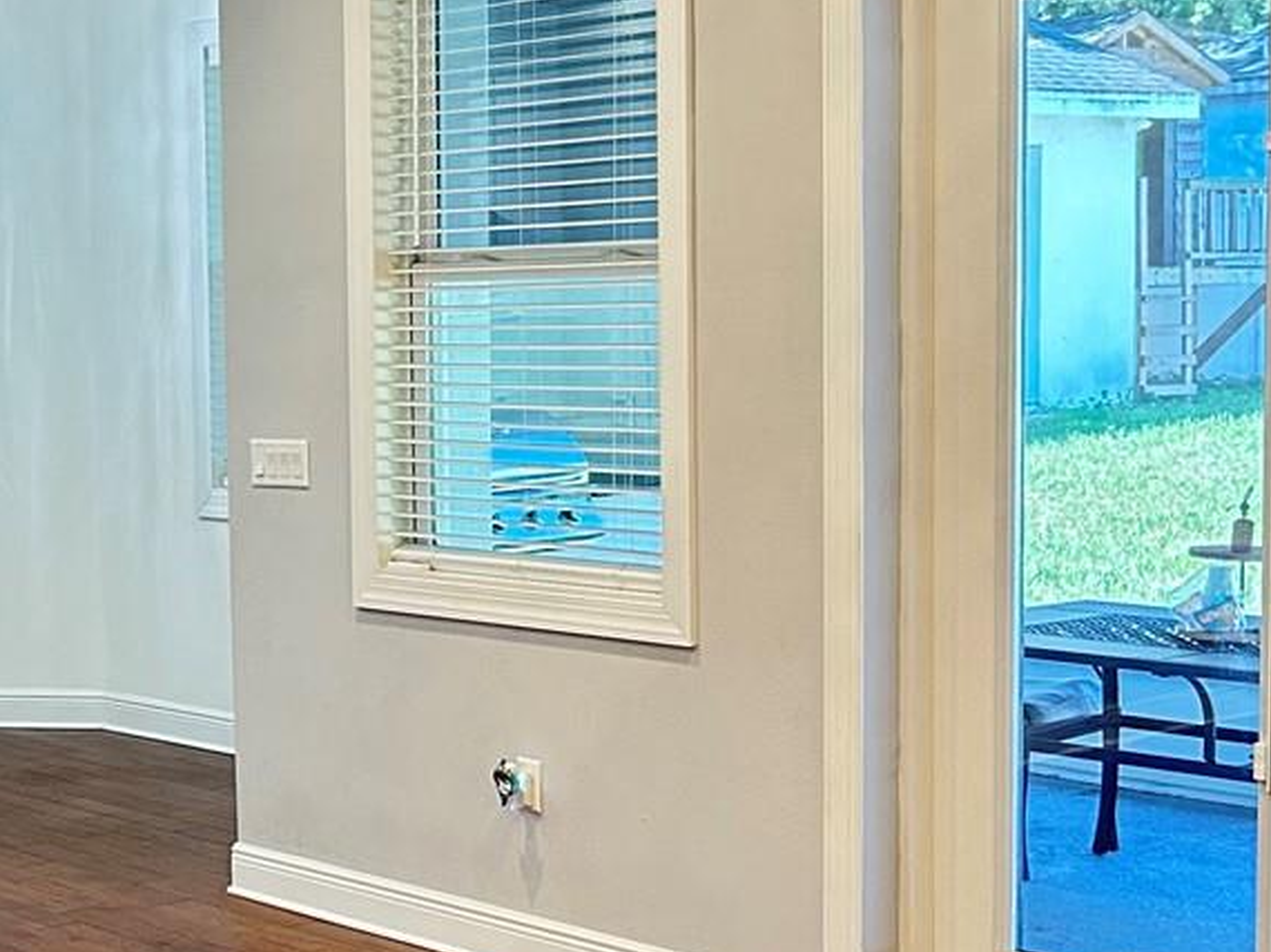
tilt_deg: -4.7
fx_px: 2679
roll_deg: +3.1
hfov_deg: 24.9
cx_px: -111
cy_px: 497
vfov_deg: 20.2
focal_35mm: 73
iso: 320
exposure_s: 1/60
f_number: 1.5
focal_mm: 5.7
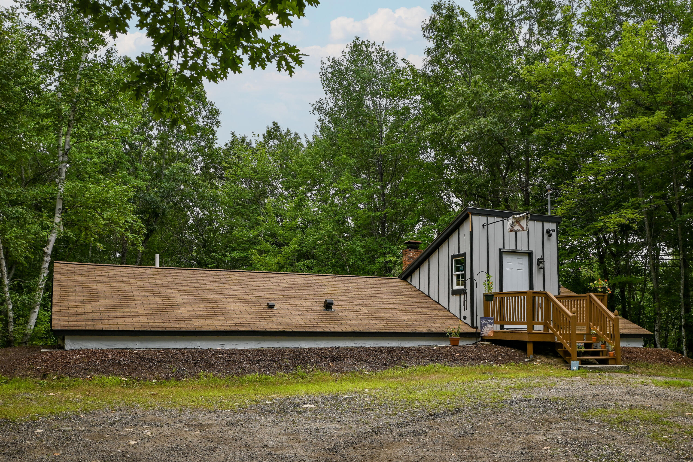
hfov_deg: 57.2
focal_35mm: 33
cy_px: 231
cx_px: 346
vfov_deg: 40.0
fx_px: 635
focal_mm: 22
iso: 180
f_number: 5.6
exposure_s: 1/250
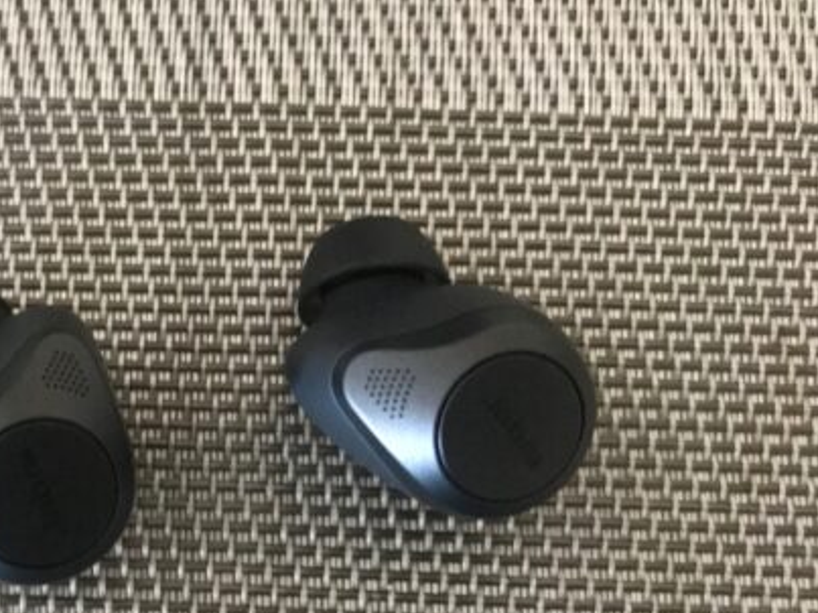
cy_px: 487
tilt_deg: -78.7
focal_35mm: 48
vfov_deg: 29.6
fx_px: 1134
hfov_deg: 37.7
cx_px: 126
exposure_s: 1/17
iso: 320
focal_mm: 3.99
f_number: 1.8
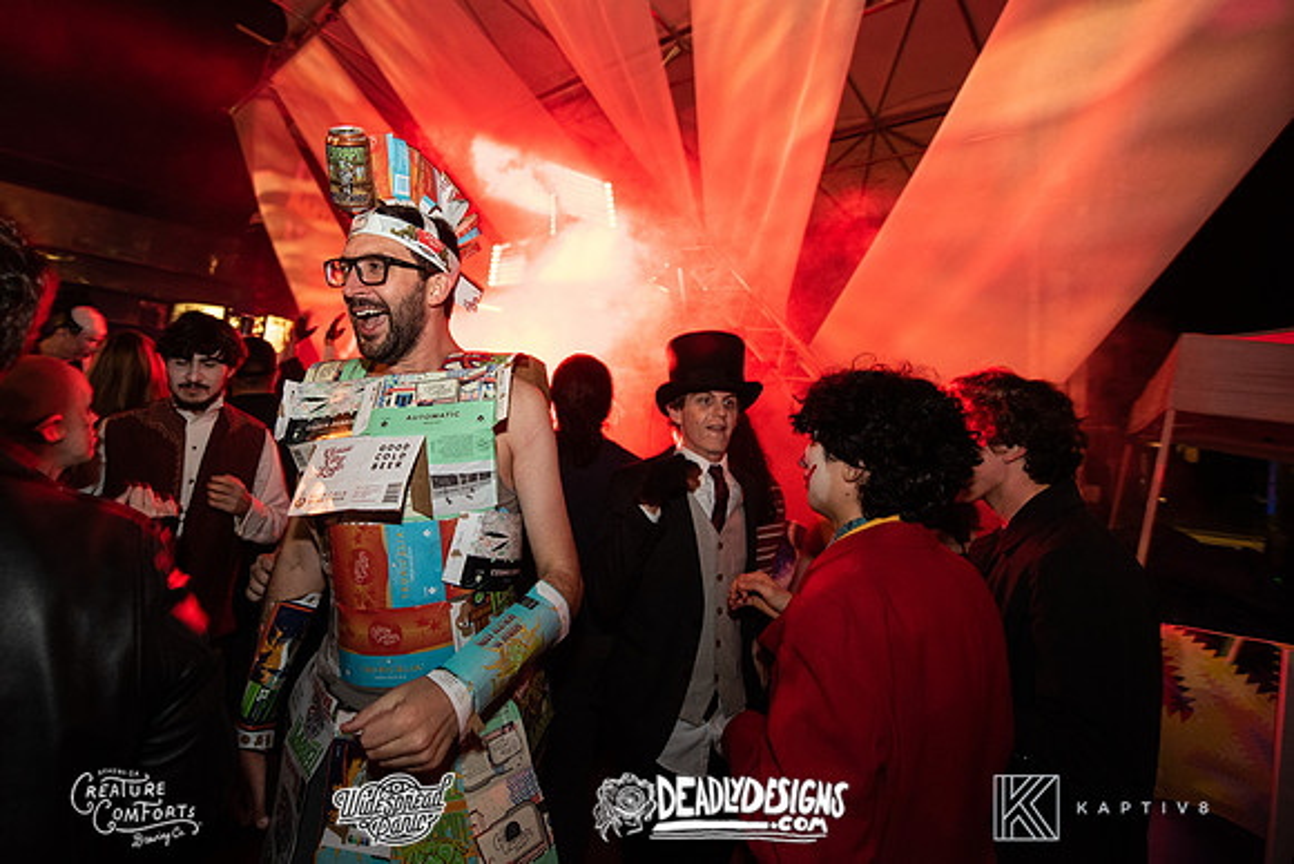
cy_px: 362
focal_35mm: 16
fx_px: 584
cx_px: 543
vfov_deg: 72.4
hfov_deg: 95.0
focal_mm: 14
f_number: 3.5
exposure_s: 1/60
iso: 2000
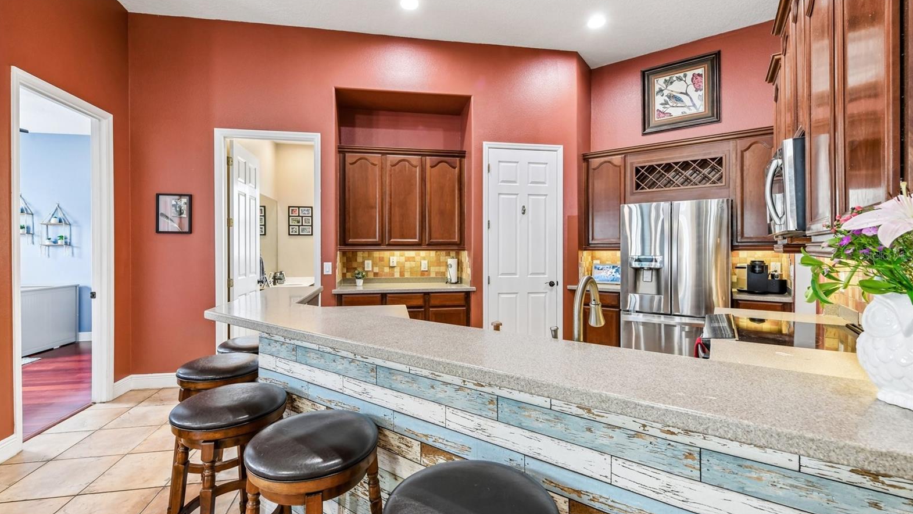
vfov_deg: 67.1
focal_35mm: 16
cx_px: 450
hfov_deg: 99.4
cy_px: 255
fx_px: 387
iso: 400
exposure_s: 1/5
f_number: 8
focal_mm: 15
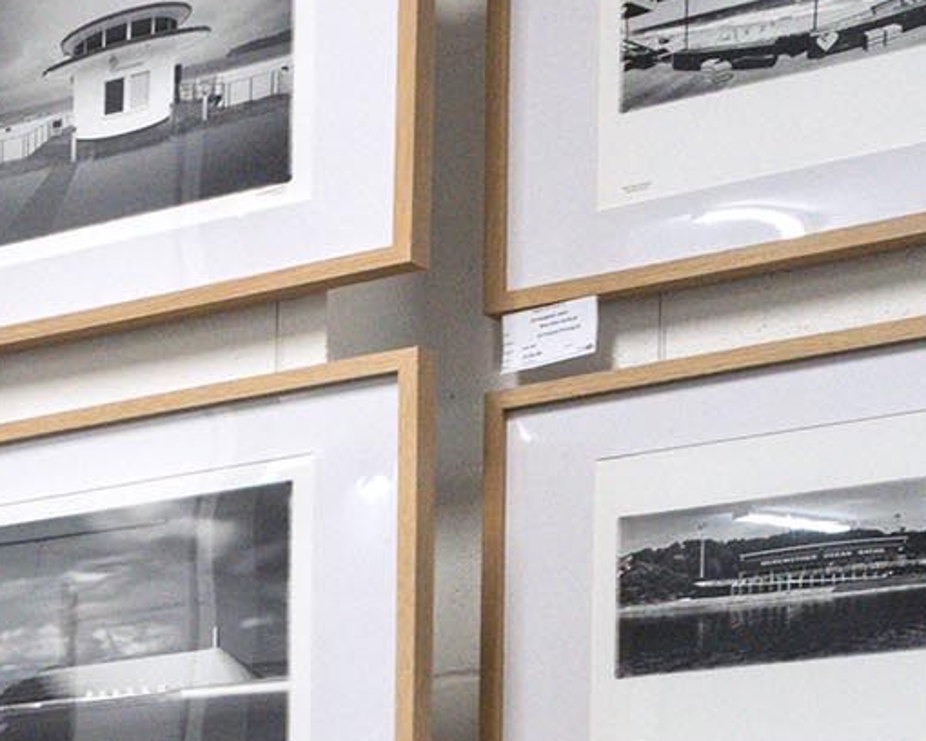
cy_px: 1163
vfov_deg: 12.8
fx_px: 3097
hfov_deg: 15.1
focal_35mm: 113
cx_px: -663
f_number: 5.6
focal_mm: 20
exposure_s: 1/60
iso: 1000
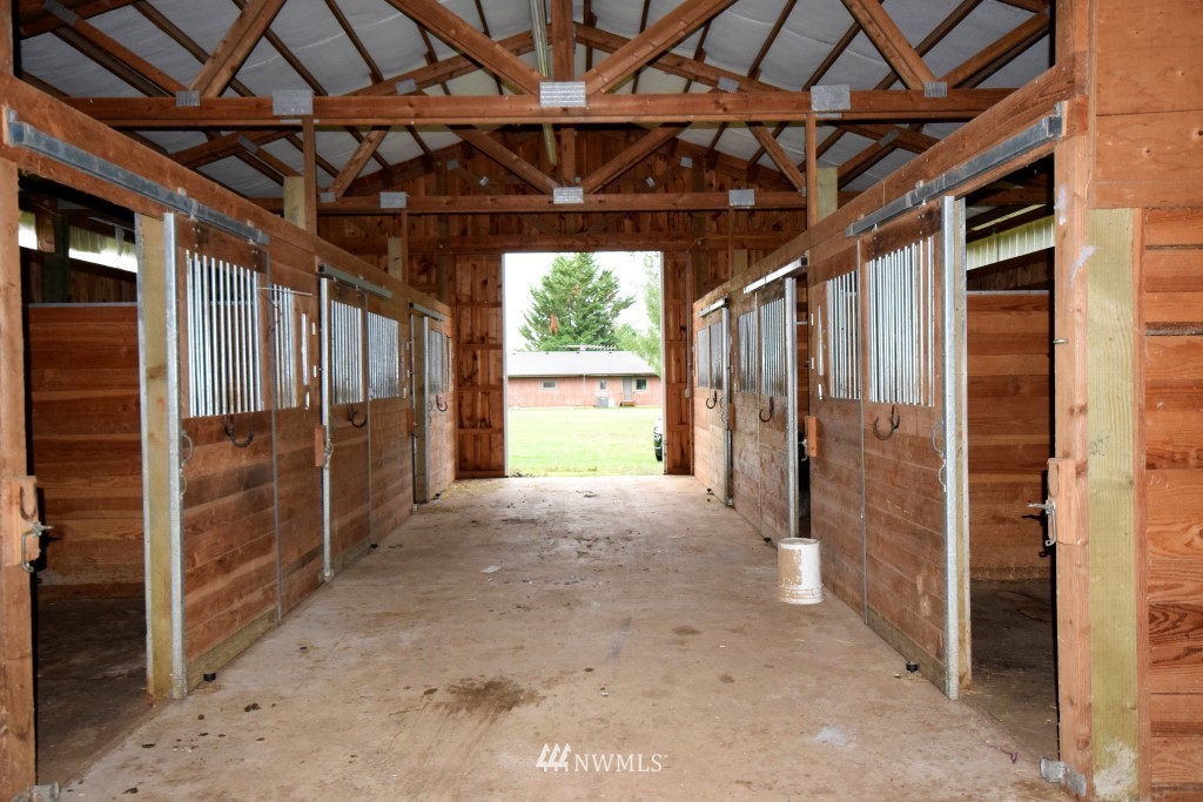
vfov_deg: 43.6
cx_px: 602
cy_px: 401
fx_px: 1003
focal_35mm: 30
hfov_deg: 61.9
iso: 2500
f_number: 5.6
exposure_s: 1/60
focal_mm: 20
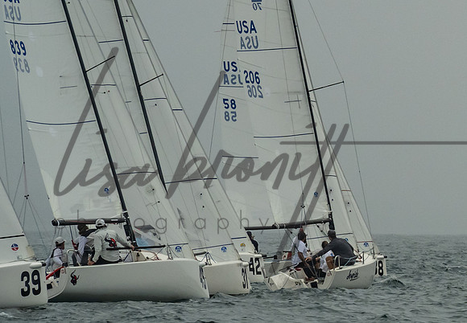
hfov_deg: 5.2
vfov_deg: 3.6
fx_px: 5082
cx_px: 648
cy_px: 85
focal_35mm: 387
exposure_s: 1/3200
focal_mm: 140
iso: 800
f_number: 9
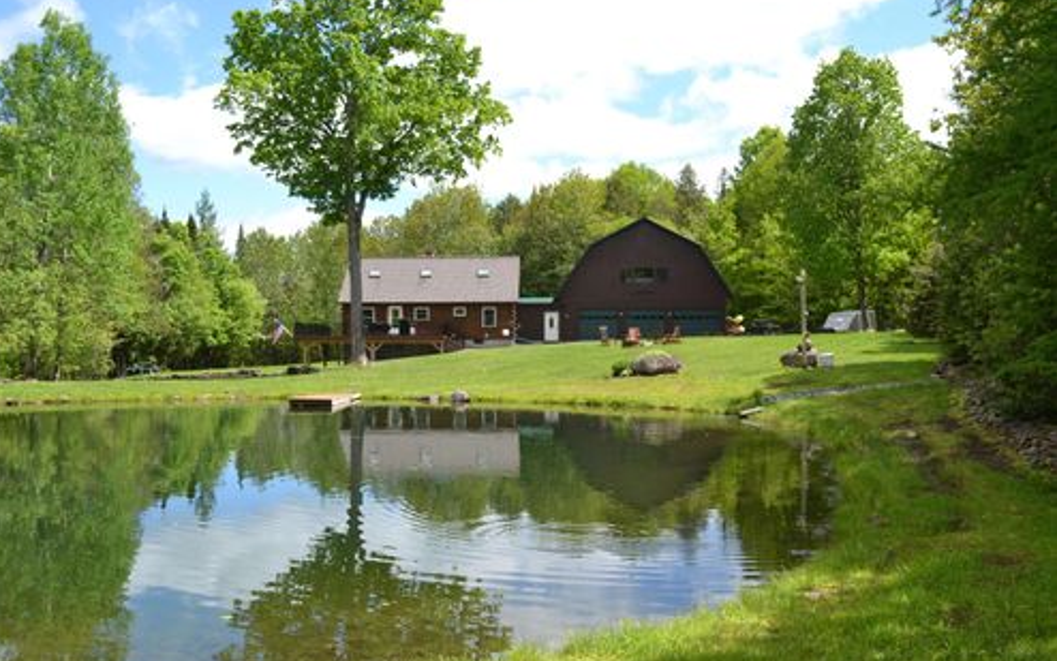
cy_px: 324
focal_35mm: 34
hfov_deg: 56.7
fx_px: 980
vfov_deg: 37.3
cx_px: 524
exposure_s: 1/200
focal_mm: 22
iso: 100
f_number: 7.1
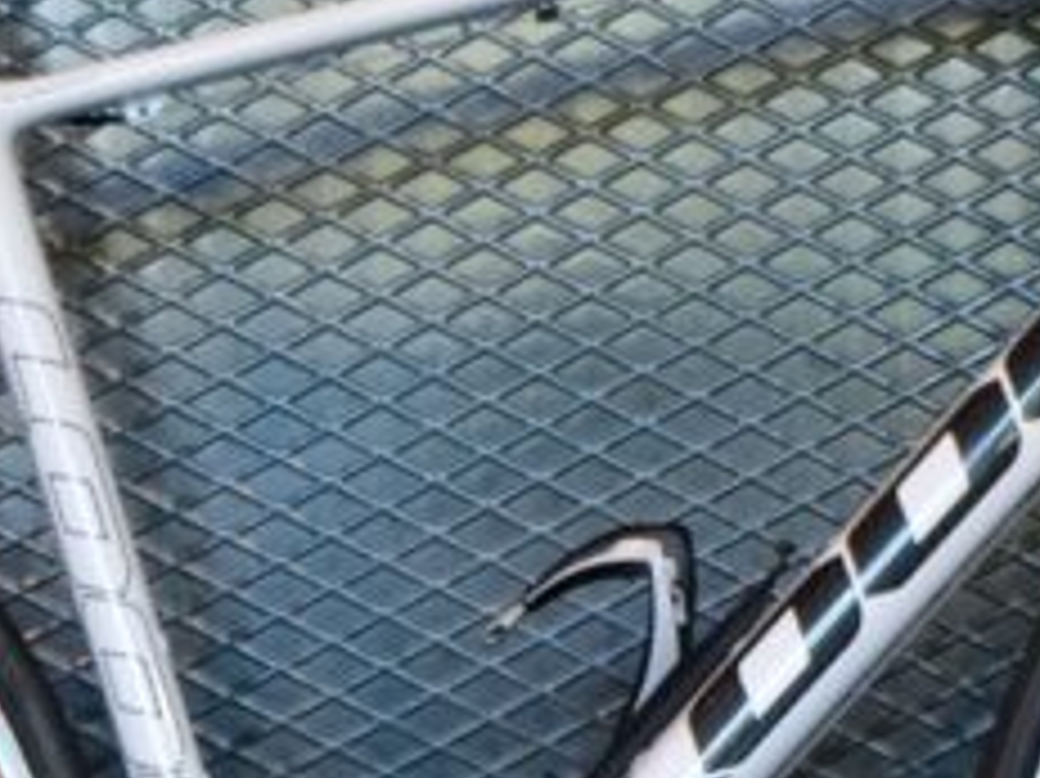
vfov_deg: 7.1
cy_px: 600
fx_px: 6276
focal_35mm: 209
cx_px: 522
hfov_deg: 9.5
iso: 1600
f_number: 3.6
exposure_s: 1/140
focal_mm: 32.9
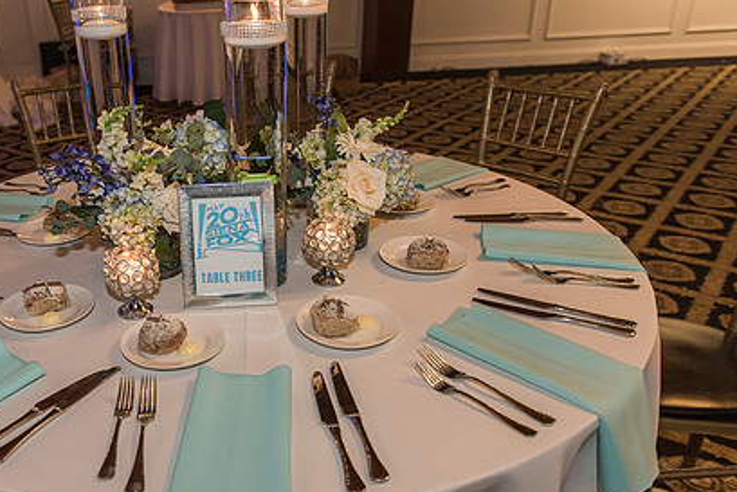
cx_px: 223
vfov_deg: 38.9
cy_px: 246
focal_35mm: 34
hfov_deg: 54.2
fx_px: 696
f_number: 3.5
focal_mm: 24
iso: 1250
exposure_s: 1/100
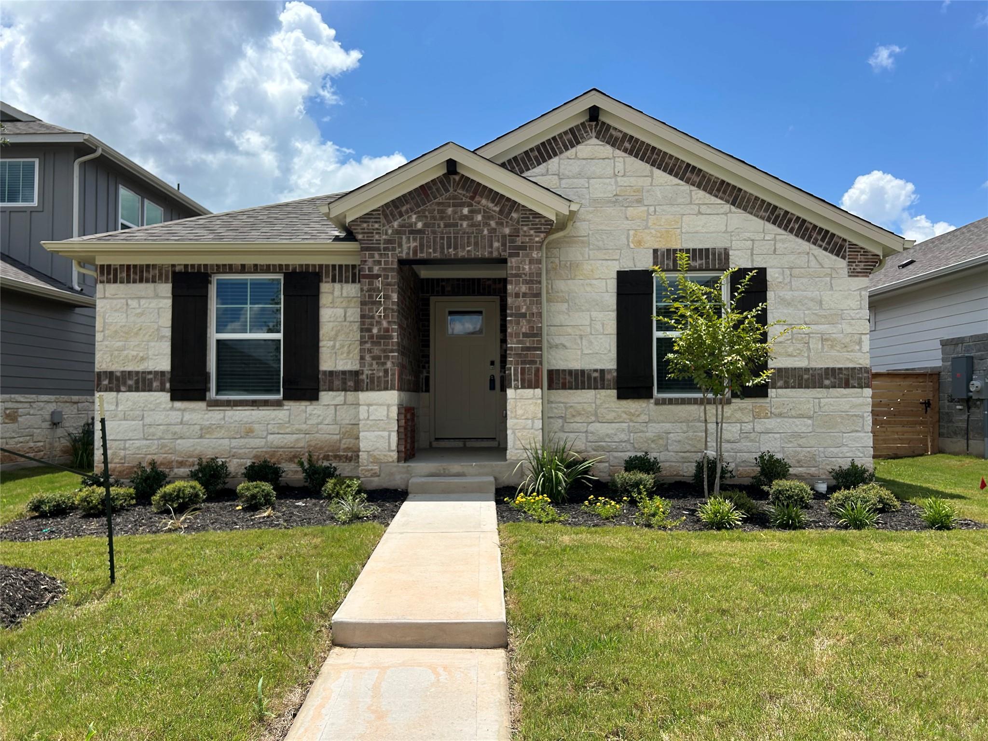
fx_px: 742
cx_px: 494
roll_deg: +0.4
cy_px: 370
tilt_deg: +1.3
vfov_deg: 53.1
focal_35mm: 26
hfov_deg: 67.3
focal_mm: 5.7
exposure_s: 1/6993
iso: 50
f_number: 1.5
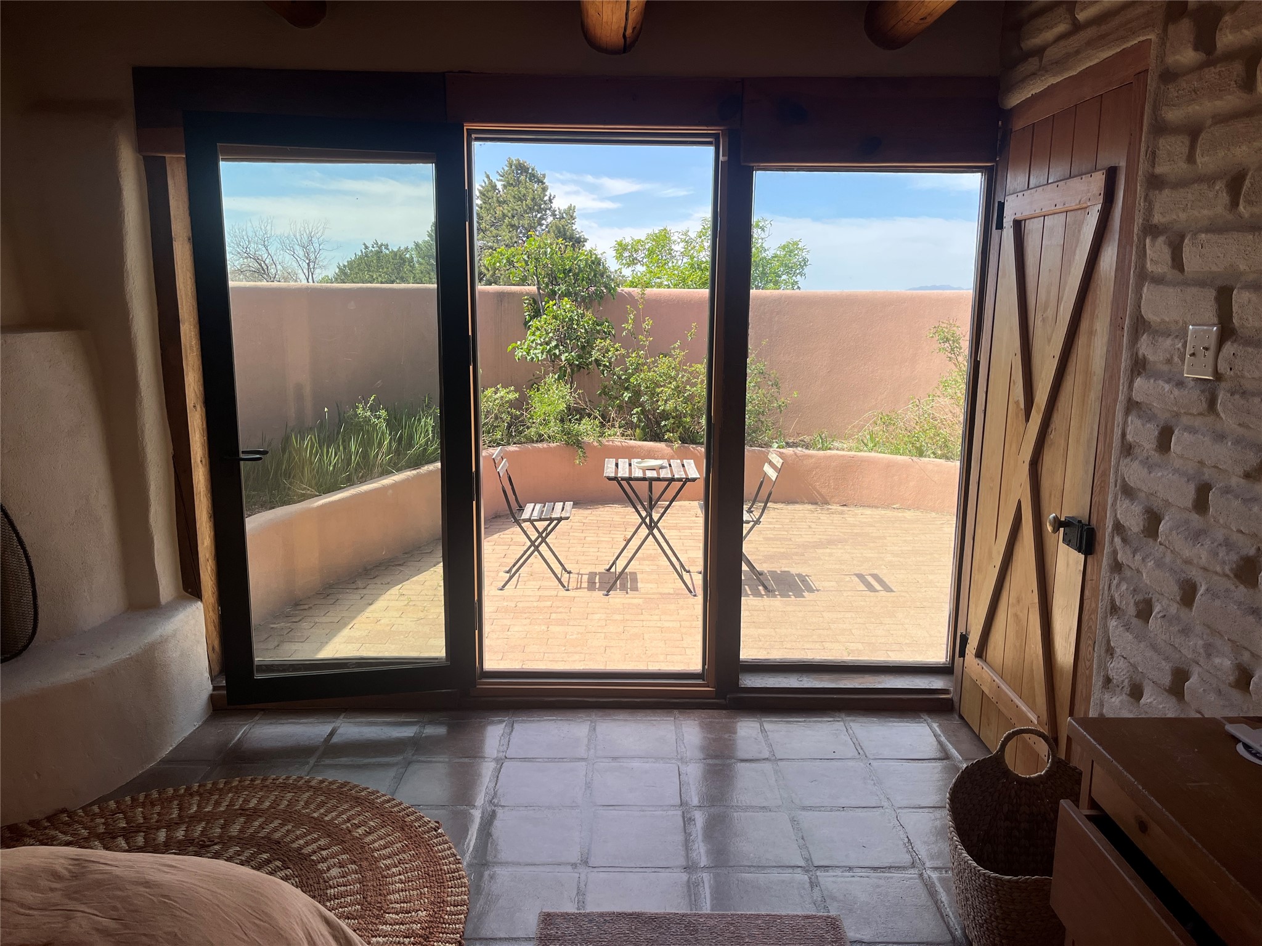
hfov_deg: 67.3
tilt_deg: -10.8
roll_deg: -0.3
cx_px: 631
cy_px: 473
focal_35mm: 26
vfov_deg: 53.1
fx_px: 948
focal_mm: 5.1
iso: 50
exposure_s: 1/1294
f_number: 1.6
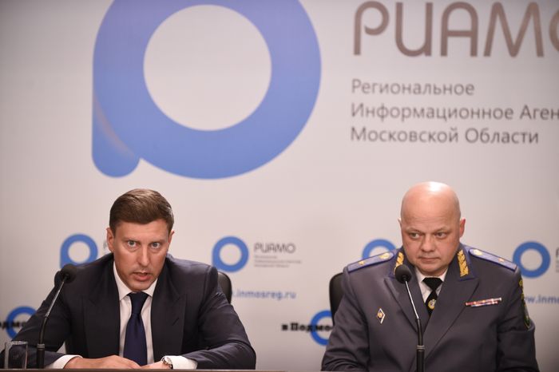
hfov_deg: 15.2
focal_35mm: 135
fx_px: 2095
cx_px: 280
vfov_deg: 10.2
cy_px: 186
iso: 1600
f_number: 4
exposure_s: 1/320
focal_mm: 135
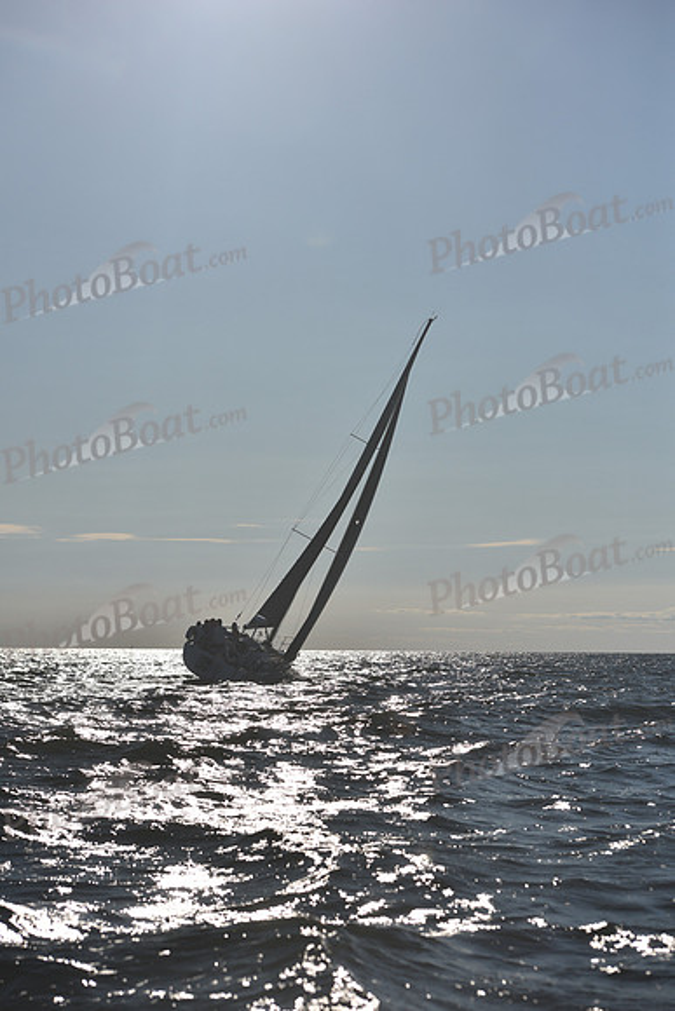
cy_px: 506
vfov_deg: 24.8
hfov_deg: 16.7
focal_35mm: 82
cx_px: 338
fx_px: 2305
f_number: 5.6
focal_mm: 82
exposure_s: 1/5000
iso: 250
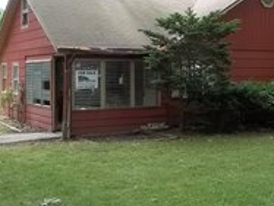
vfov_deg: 23.9
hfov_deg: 31.0
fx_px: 484
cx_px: 208
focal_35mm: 61
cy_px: 54
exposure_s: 1/100
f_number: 3.3
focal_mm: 5.9
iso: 64
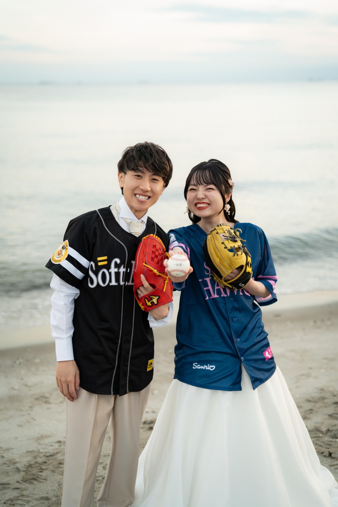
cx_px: 169
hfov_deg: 27.0
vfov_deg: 39.6
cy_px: 254
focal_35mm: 50
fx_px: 704
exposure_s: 1/250
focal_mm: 50
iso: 500
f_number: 2
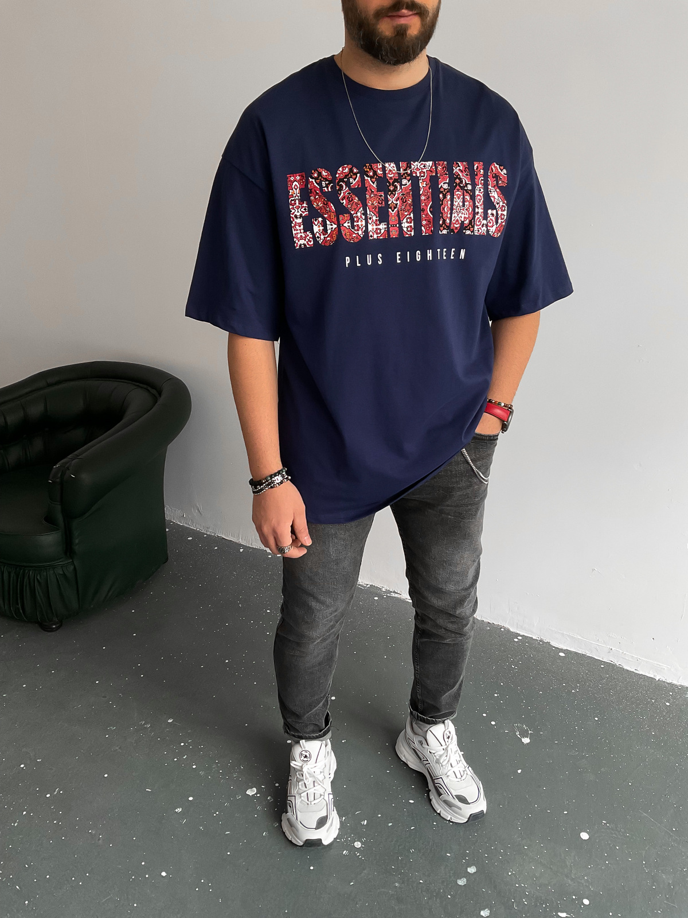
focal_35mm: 29
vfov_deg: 61.7
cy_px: 459
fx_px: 769
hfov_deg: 48.2
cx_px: 344
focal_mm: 3
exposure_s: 1/120
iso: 50
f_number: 1.8
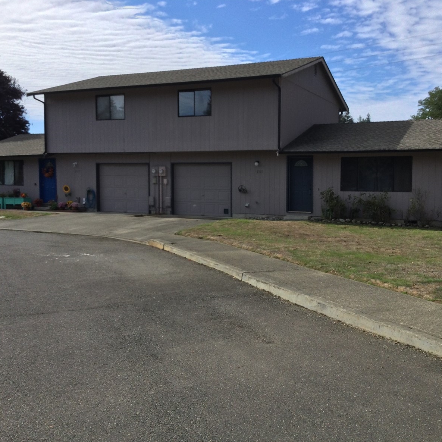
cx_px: 242
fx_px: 535
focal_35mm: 37
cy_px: 220
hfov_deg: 44.9
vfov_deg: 44.9
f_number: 2.4
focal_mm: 3.3
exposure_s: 1/1664
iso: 25
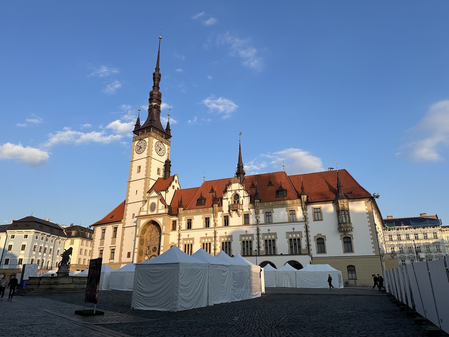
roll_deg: +0.5
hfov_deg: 71.6
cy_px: 168
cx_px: 224
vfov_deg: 56.8
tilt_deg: +20.0
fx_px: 311
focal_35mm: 24
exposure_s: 1/2967
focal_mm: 6.86
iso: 80
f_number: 1.78
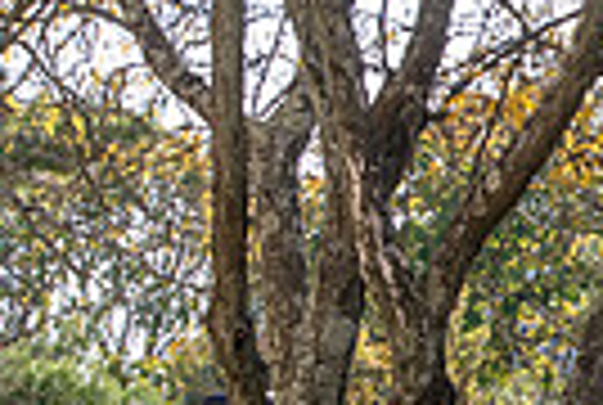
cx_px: 1278
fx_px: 6228
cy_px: 520
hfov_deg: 5.4
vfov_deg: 3.7
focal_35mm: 371
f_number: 8
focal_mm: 86
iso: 250
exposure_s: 1/200
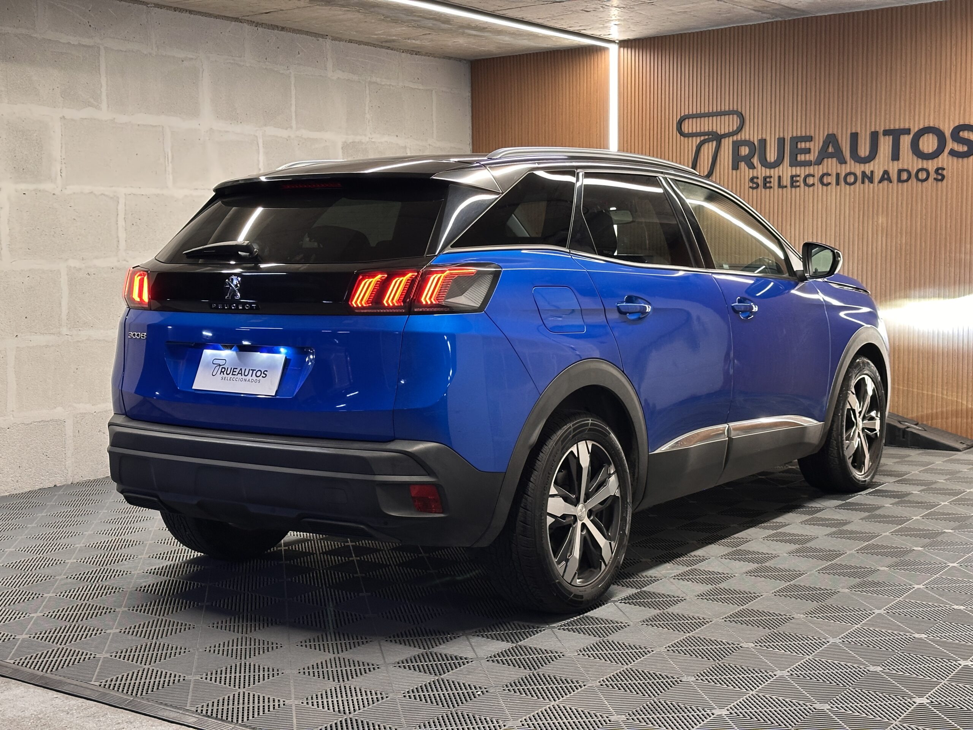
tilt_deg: -4.4
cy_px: 365
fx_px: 1349
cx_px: 486
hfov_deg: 39.7
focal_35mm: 48
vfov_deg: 30.3
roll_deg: +0.7
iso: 200
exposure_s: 1/33
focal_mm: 6.86
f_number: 1.78
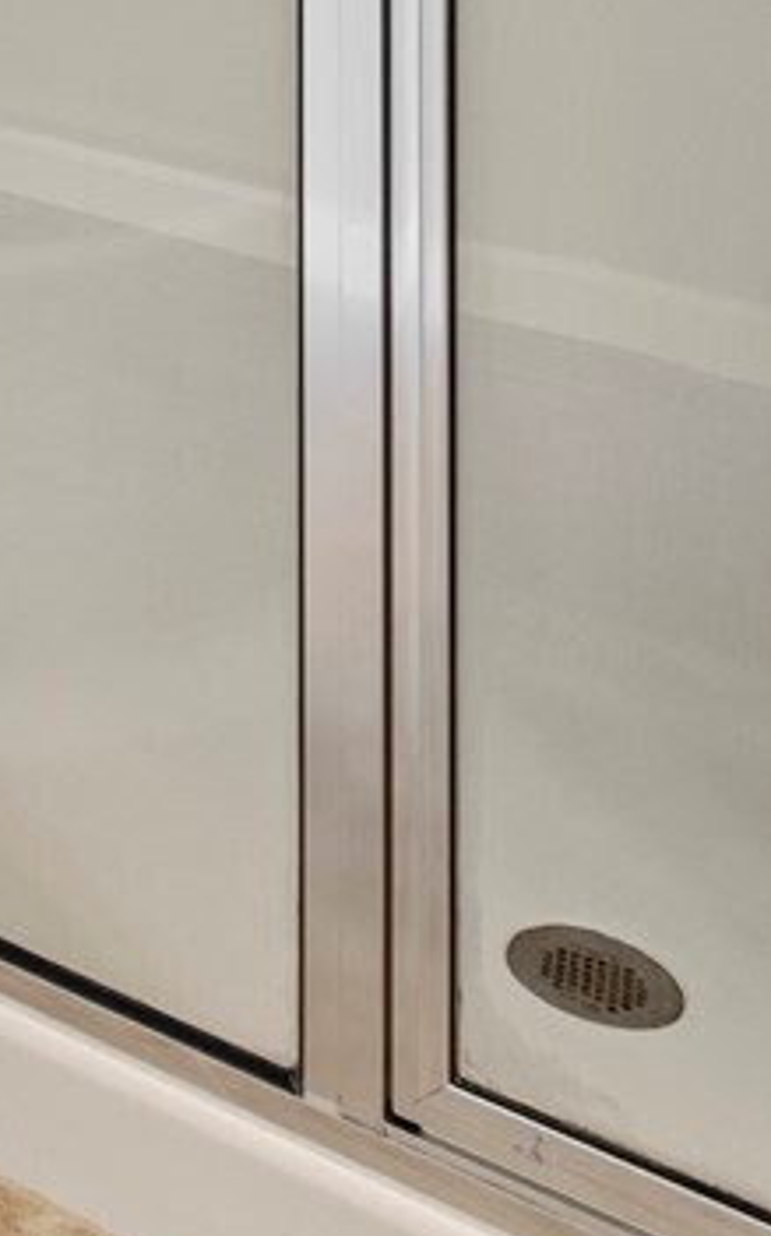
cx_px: -815
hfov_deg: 14.4
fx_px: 2491
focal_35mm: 74
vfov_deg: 22.0
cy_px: -720
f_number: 7.1
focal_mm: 10
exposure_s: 1/2.5
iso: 320
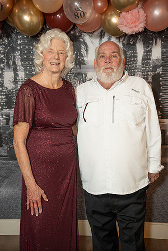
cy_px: 126
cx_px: 84
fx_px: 405
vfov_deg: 34.5
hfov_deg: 23.4
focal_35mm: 58
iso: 1000
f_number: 2.8
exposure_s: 1/160
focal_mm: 57.9
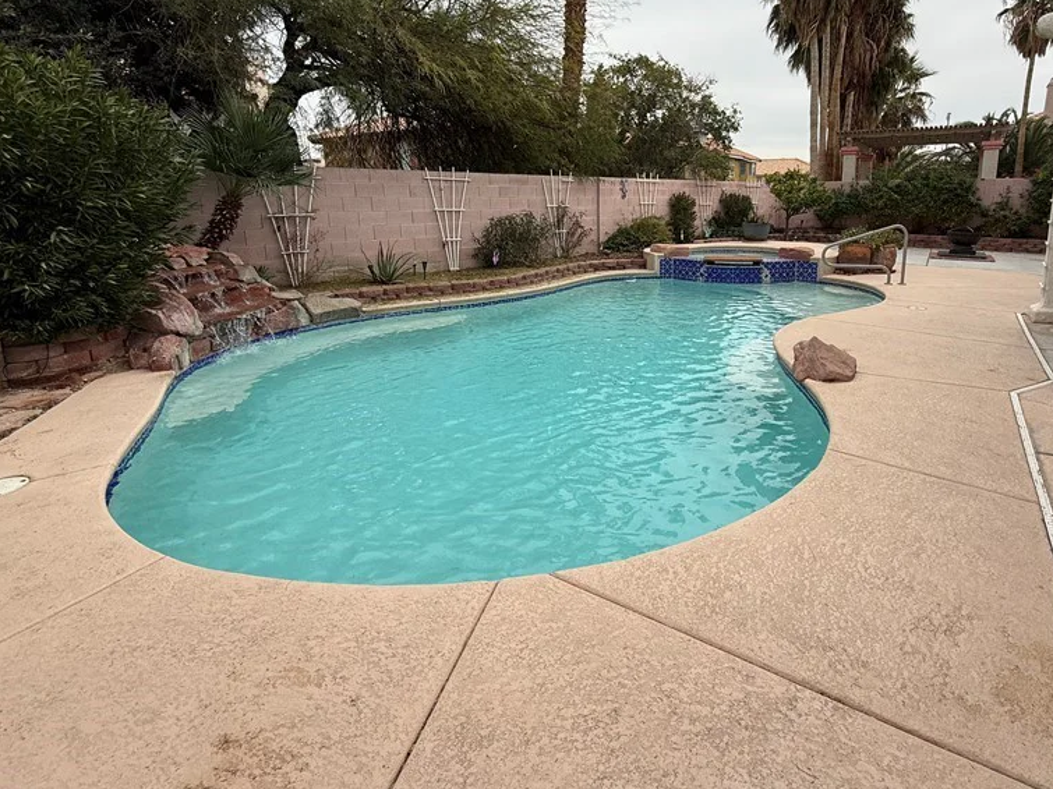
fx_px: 578
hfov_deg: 83.8
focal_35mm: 19
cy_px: 300
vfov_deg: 67.7
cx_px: 622
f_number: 2.2
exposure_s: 1/1211
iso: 50
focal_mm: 2.22
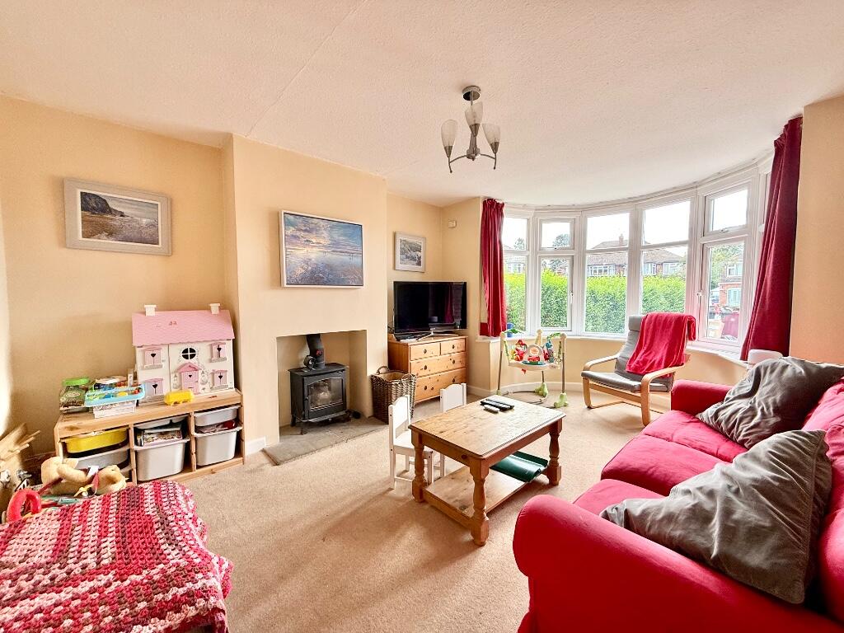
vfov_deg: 85.7
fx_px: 341
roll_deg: +0.1
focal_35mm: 14
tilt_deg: -3.9
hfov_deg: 102.1
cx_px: 422
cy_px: 316
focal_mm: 2.22
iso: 80
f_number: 2.2
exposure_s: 1/99
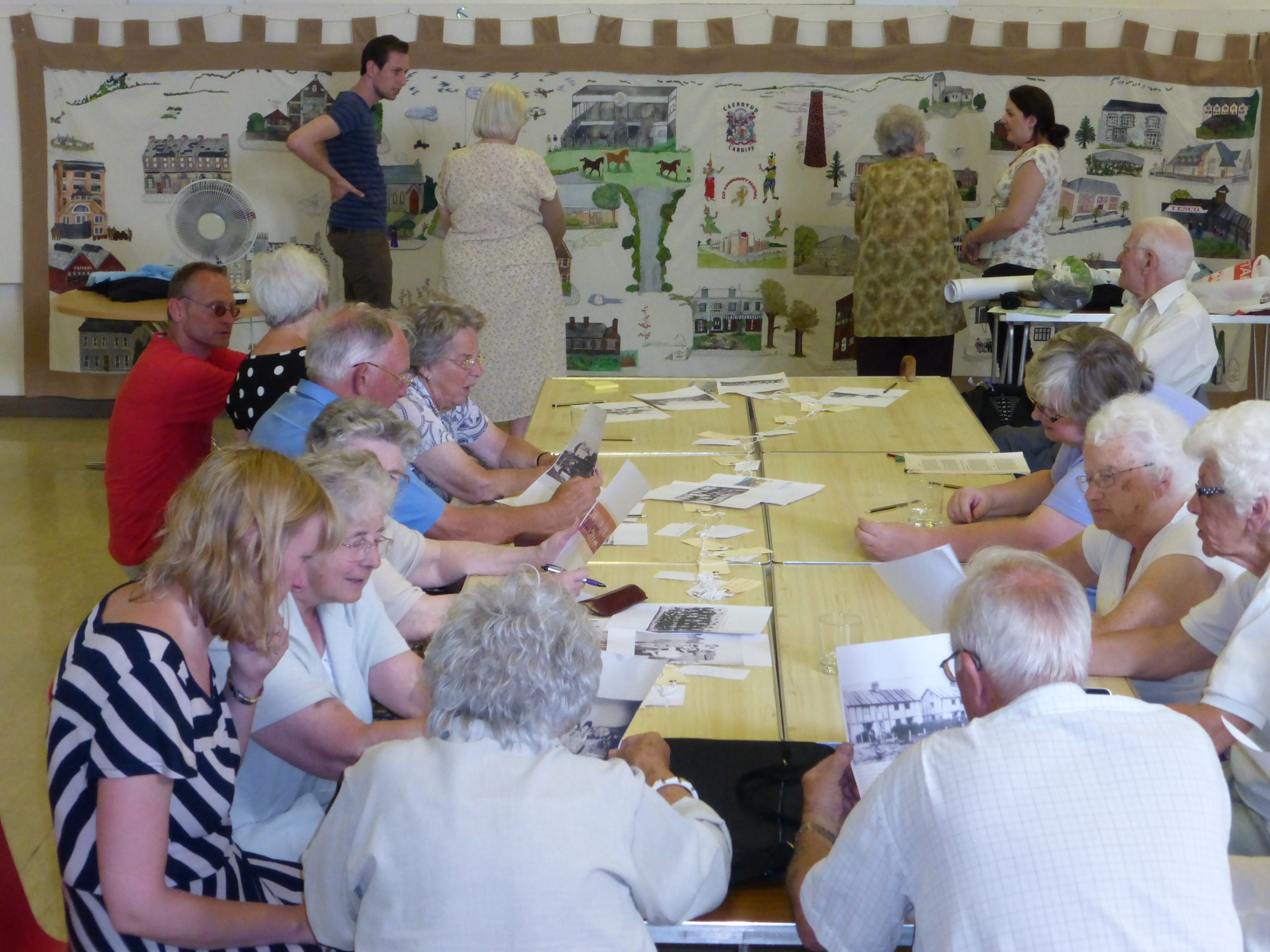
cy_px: 476
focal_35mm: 65
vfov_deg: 22.6
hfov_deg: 29.8
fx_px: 2385
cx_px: 635
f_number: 4.8
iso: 640
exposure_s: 1/60
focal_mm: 11
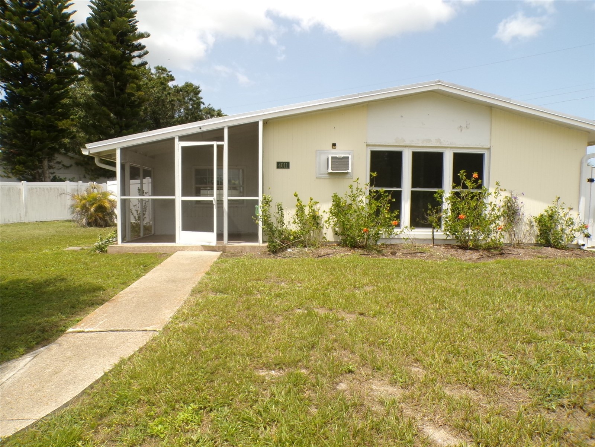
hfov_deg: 71.6
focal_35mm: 24
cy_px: 224
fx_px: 413
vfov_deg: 56.8
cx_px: 298
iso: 100
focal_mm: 4.3
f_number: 5.8
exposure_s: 1/280
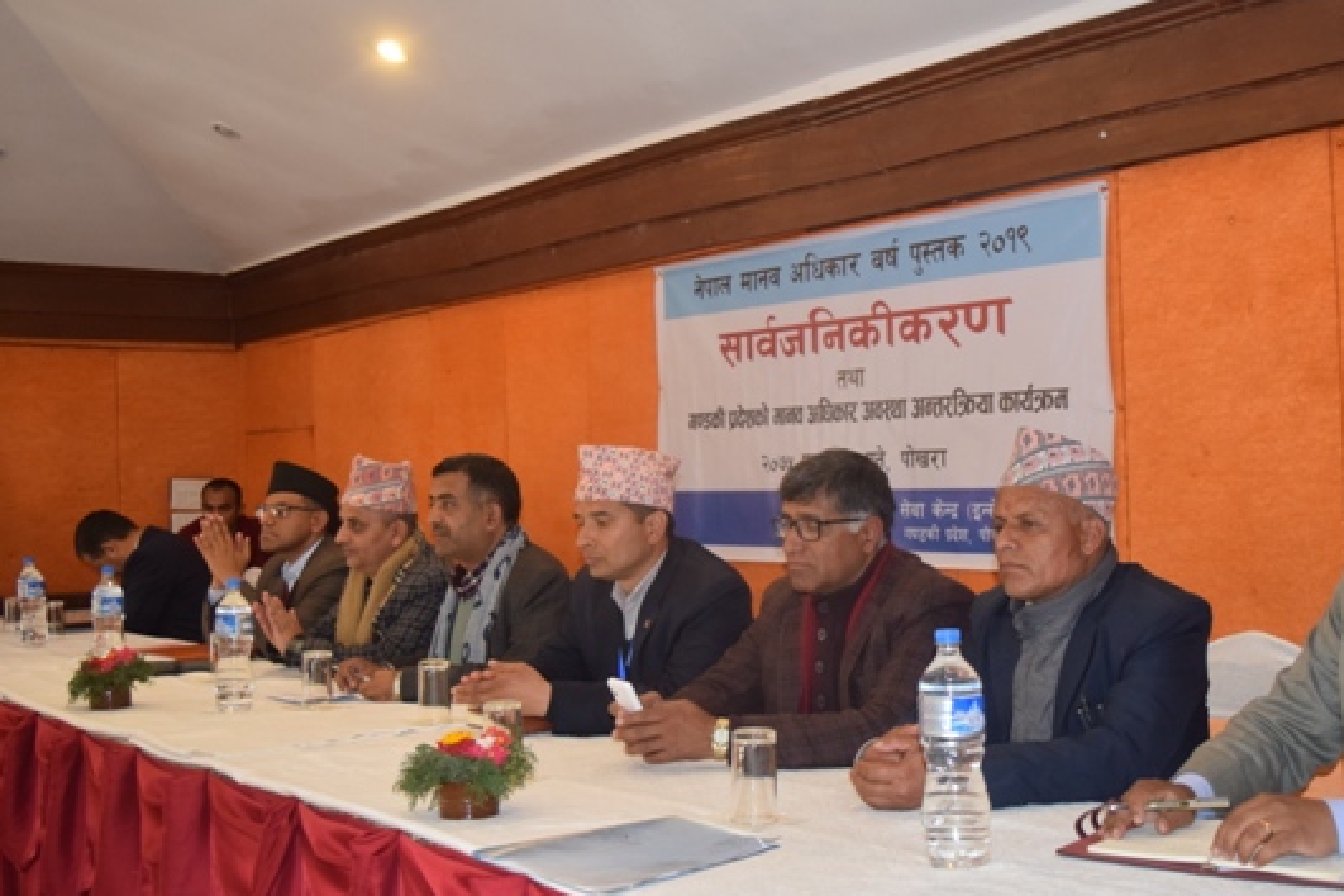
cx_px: 790
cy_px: 480
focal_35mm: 42
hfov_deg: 46.6
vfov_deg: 32.2
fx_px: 1553
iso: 1100
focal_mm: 23
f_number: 3.8
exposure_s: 1/60
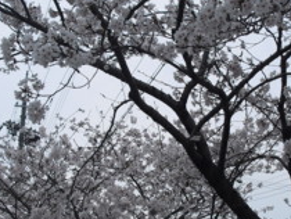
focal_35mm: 77
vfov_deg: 19.2
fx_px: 648
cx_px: 186
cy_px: 125
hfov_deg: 25.2
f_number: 7.8
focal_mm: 6.3
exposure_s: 1/200
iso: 64
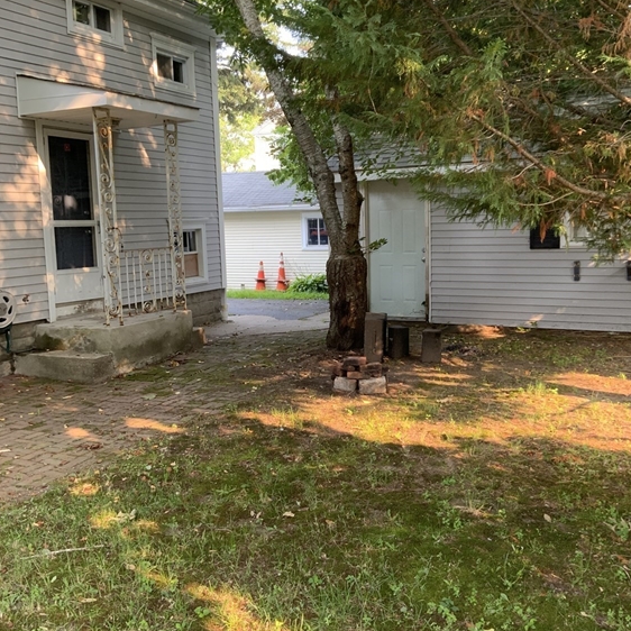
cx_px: 319
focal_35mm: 35
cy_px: 300
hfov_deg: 47.2
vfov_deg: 47.2
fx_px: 722
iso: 50
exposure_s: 1/122
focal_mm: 3
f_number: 1.8
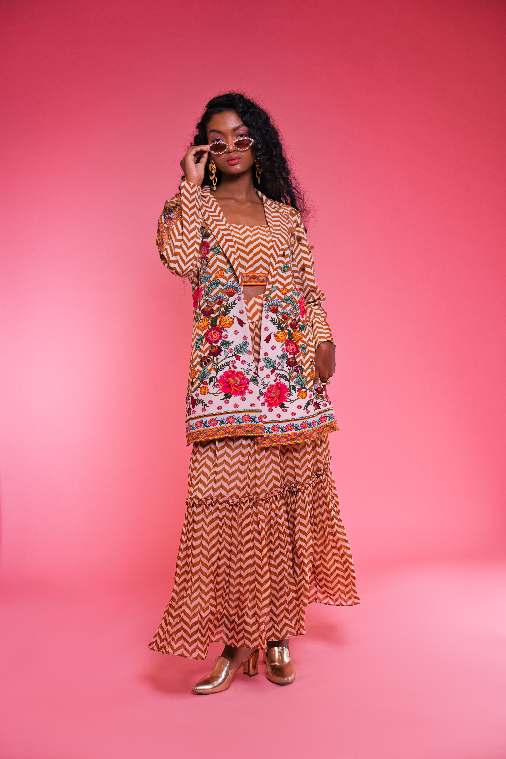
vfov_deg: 45.4
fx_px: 907
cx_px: 253
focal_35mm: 43
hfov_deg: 31.2
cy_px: 380
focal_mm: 43
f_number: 3.2
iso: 250
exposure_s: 1/200
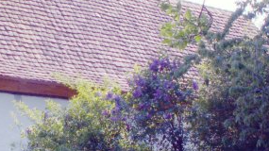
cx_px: 21
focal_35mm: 107
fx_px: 763
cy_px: 68
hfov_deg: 19.6
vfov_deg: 11.3
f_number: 5
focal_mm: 5.86
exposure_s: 1/125
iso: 50
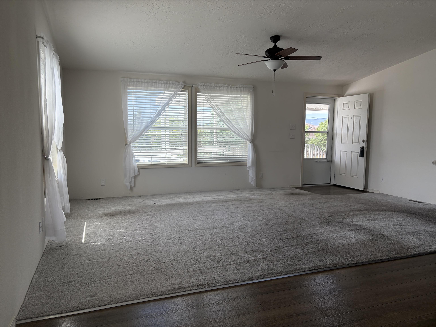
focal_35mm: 26
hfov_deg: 67.3
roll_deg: -0.5
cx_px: 218
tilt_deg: -5.9
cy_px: 164
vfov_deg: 53.1
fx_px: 327
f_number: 1.6
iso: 50
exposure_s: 1/306
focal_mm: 5.96
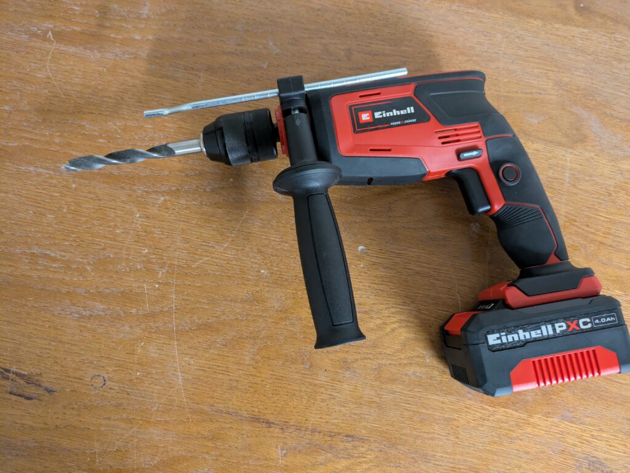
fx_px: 455
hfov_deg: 69.4
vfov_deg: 54.9
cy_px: 236
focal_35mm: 25
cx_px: 315
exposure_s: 1/25
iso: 607
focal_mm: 5.43
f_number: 1.89
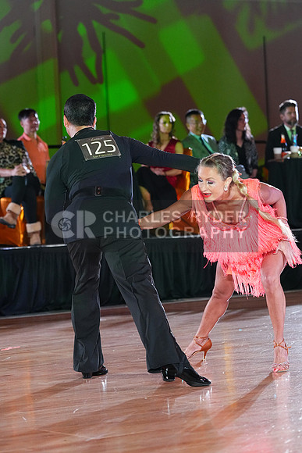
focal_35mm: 123
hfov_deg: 11.2
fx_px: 1547
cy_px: 226
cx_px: 151
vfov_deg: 16.6
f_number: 4.5
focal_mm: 123
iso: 5000
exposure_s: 1/400
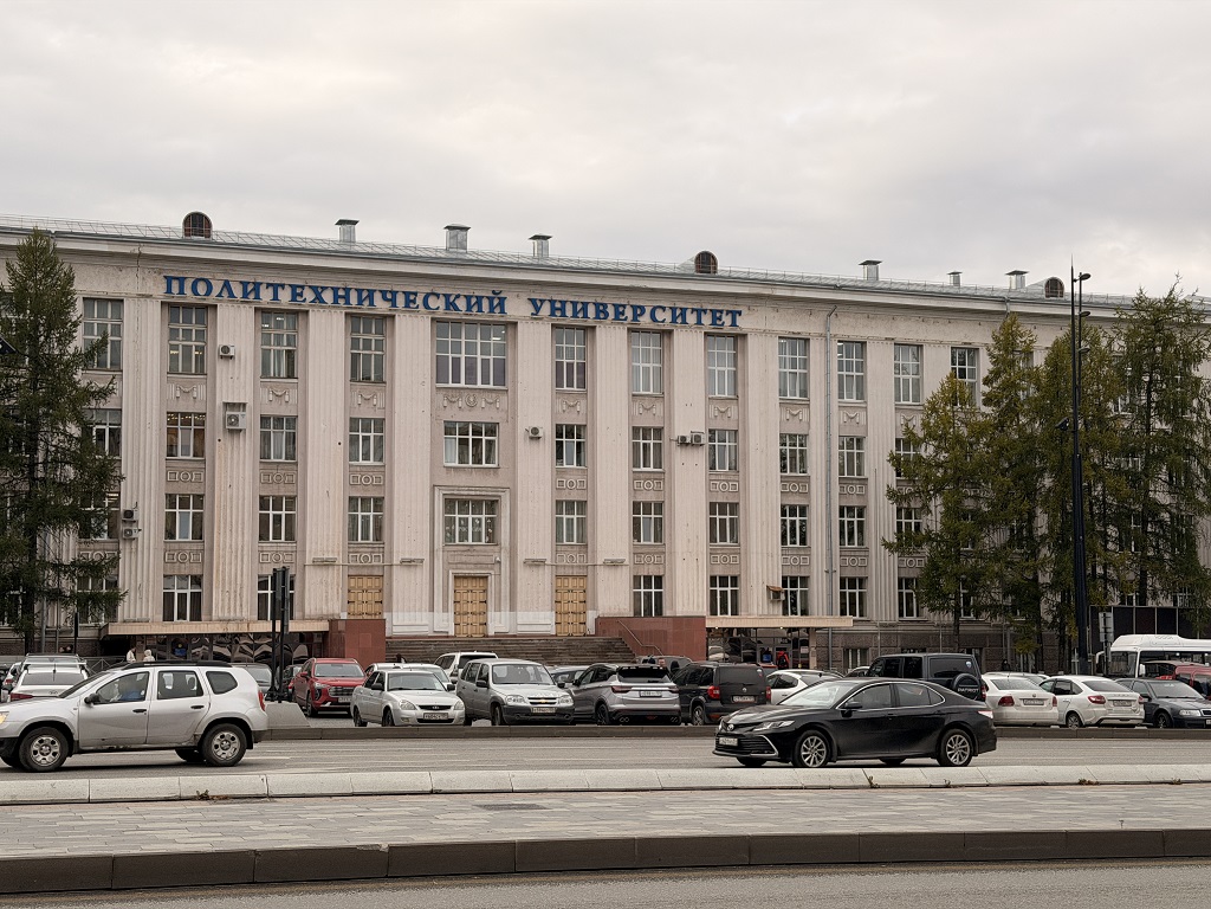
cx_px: 606
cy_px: 454
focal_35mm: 48
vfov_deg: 30.3
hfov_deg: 39.7
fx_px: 1679
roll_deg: +0.4
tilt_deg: +5.0
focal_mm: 6.76
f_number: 1.78
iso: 64
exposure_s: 1/2865
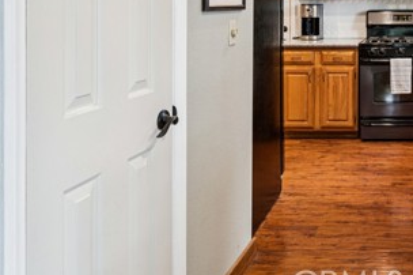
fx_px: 470
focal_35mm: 41
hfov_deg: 40.5
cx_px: 427
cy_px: 12
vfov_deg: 30.6
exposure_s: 1.3
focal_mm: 19.5
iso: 100
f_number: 13
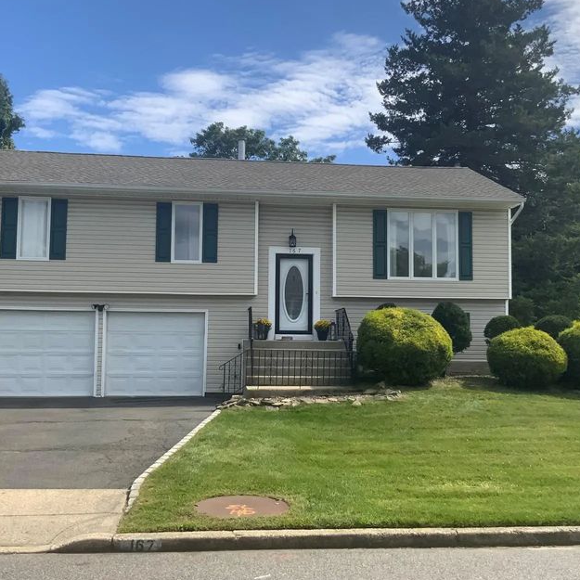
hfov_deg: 40.0
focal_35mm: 42
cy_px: 287
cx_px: 311
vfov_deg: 40.0
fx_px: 796
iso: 16
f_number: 1.8
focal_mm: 3
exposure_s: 1/1912
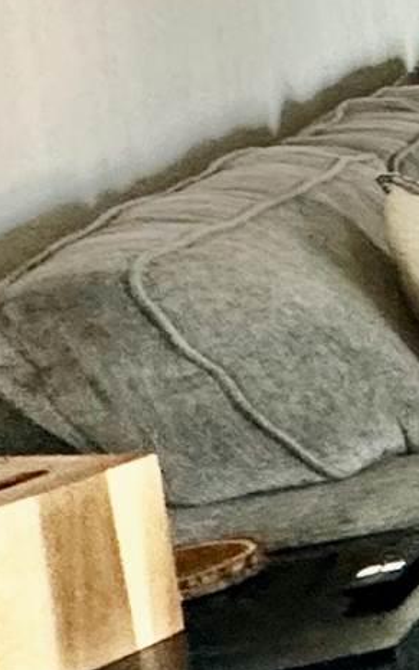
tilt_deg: -5.3
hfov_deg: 6.1
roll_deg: -1.2
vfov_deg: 20.3
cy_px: -61
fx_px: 1789
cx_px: 2181
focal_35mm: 98
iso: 250
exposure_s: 1/60
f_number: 2.2
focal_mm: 2.22
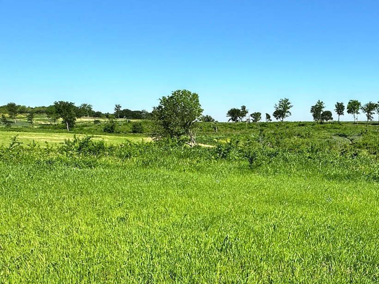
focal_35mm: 35
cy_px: 187
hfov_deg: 49.2
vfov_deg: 40.2
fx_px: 383
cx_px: 311
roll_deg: +1.6
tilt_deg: -8.4
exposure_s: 1/1689
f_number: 2.2
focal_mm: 2.22
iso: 50
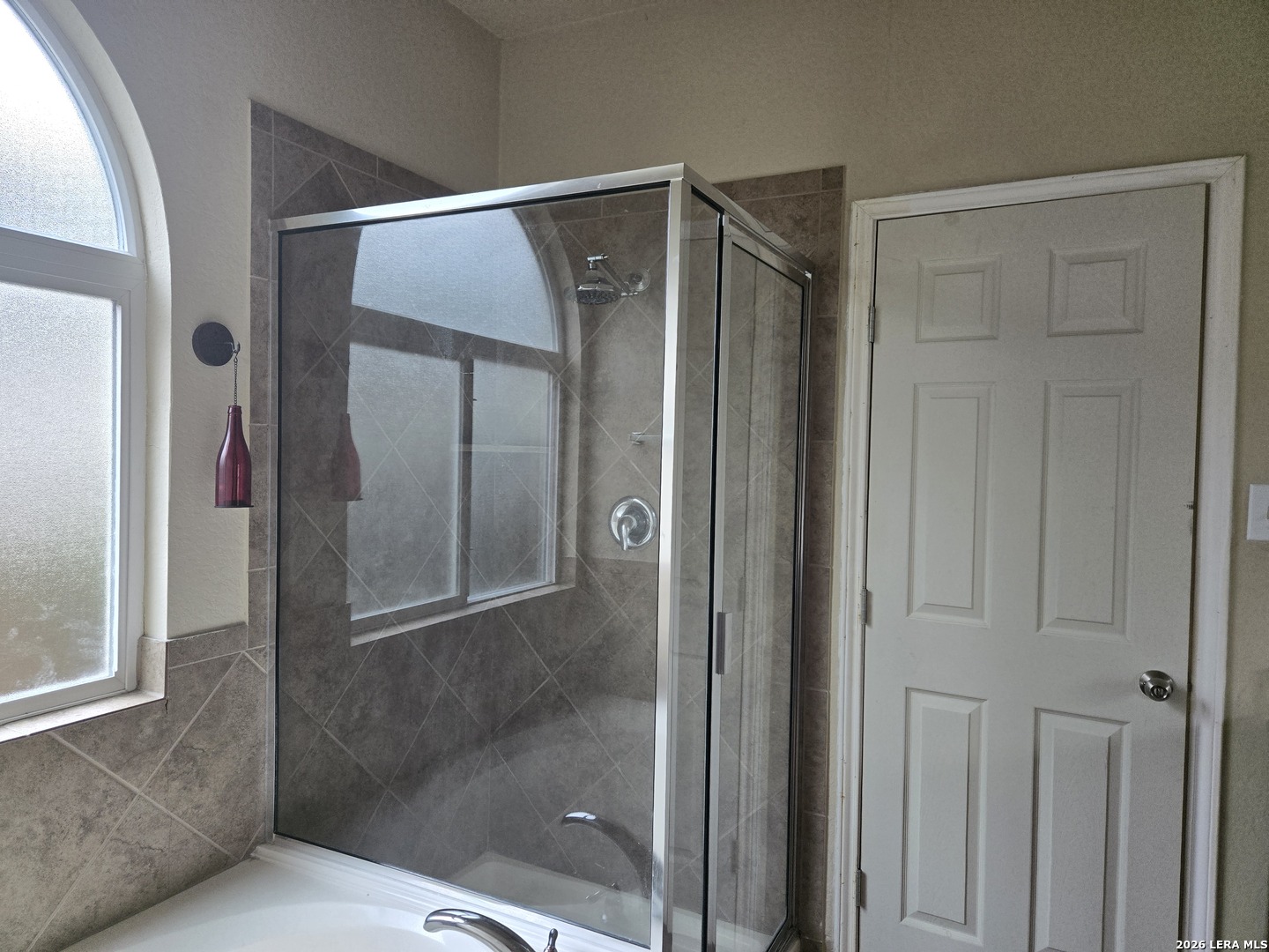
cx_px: 634
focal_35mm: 23
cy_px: 476
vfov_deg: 58.9
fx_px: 843
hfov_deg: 73.9
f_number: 1.8
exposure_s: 1/180
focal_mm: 5.4
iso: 100
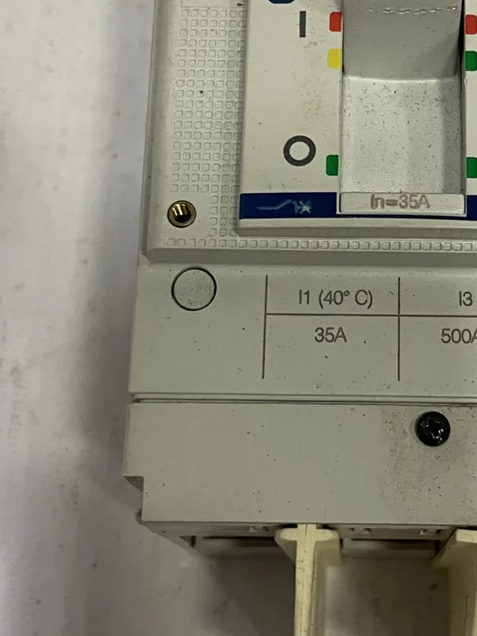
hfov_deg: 21.5
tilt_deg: -73.1
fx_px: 1249
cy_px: 227
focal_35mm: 68
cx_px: 347
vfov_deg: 28.4
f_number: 1.6
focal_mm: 4.2
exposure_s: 1/60
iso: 125
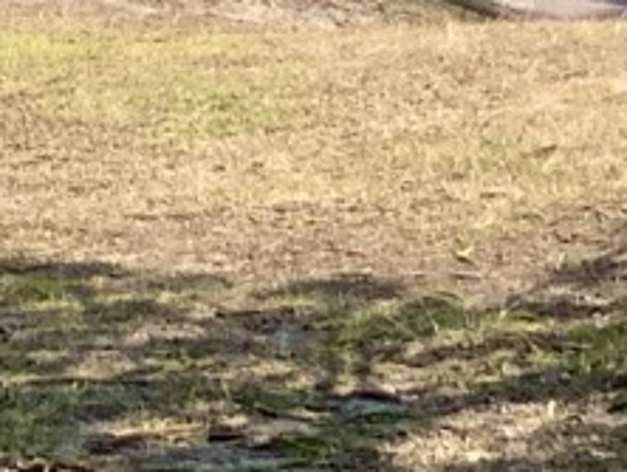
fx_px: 6782
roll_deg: -1.9
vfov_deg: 3.9
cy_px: -927
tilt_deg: +3.9
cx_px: -1240
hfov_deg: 5.0
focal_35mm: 374
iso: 16
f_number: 2.4
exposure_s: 1/1043
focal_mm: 6
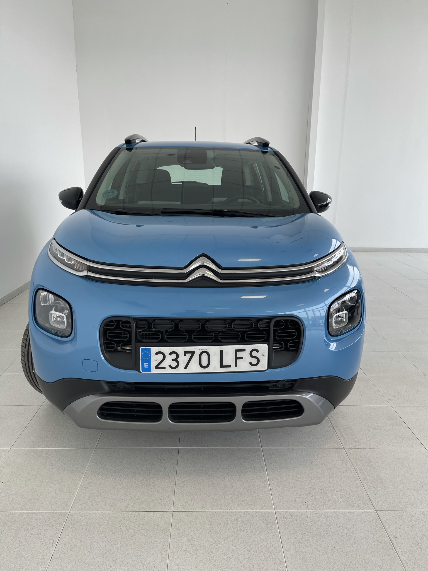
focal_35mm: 26
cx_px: 214
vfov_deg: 67.3
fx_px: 429
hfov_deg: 53.1
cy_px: 286
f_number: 1.6
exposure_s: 1/161
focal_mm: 5.1
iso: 32
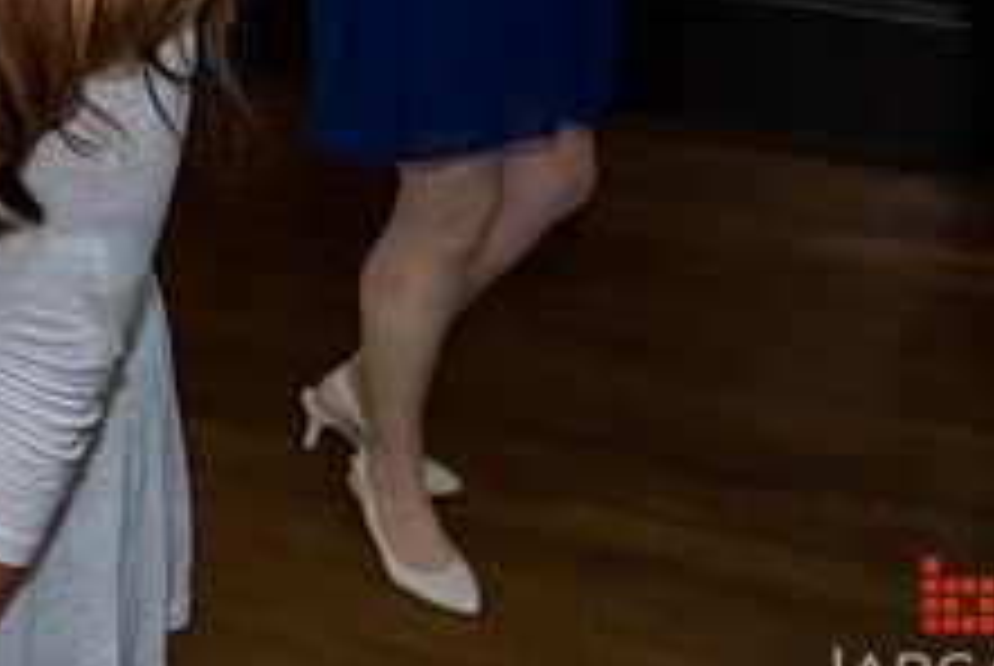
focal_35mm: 76
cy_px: -79
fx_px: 2101
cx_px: -63
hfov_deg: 25.0
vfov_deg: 17.4
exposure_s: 1/125
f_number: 3.2
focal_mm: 29
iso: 1250
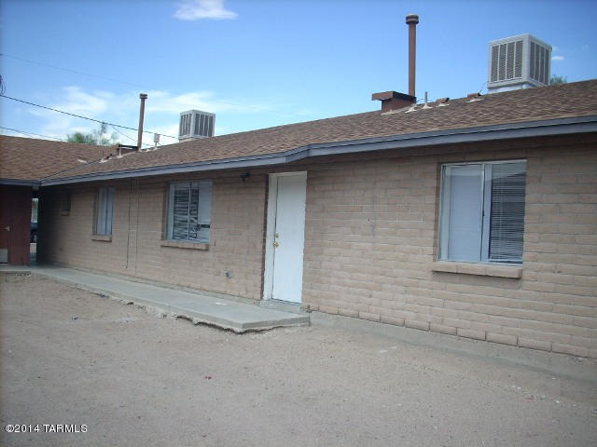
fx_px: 638
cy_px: 224
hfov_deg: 50.1
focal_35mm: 37
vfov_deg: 38.7
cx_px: 298
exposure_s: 1/169
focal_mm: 6.2
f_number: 5.6
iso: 64
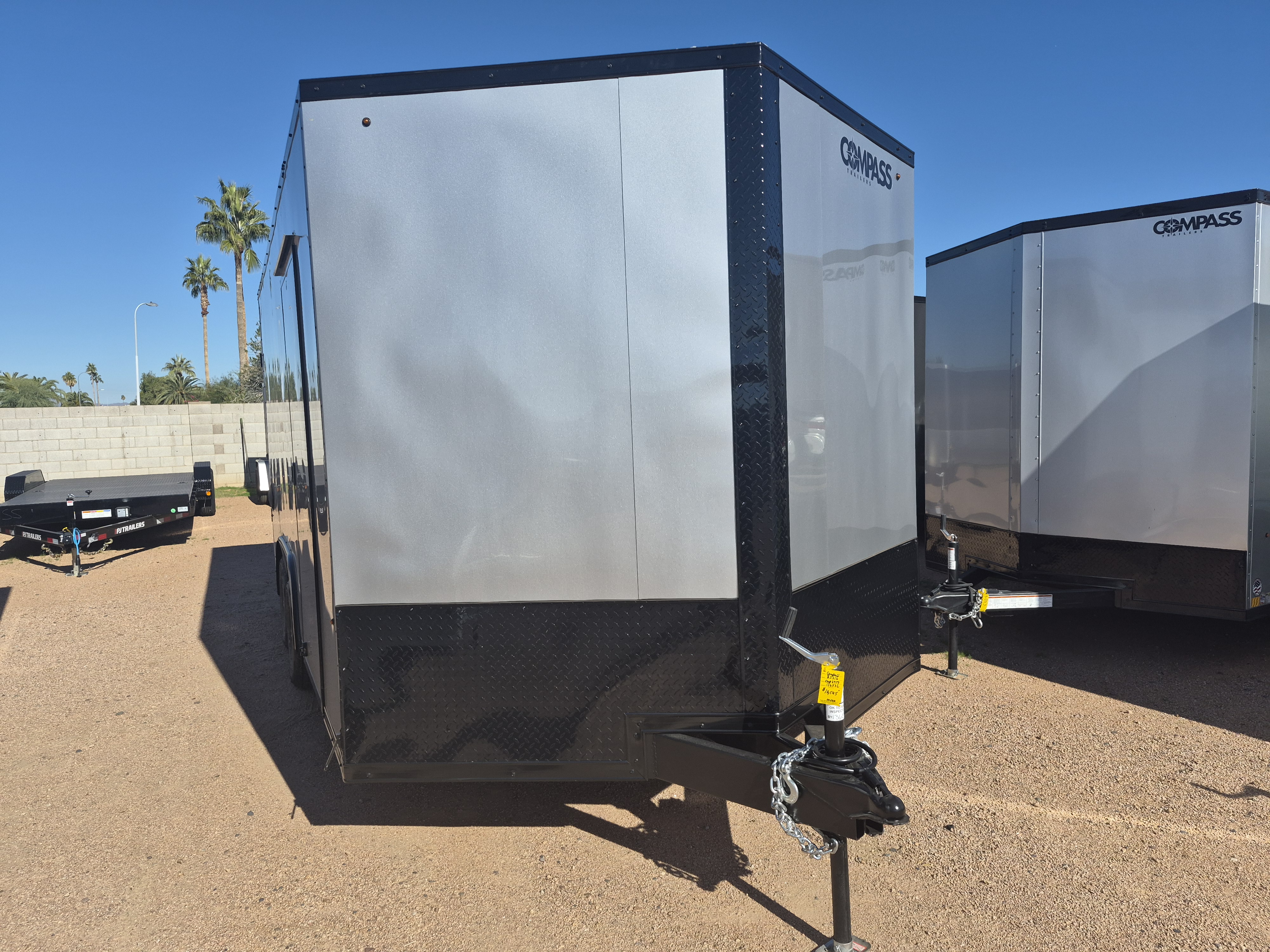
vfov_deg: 58.9
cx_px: 635
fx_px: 844
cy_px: 476
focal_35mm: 23
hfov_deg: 73.9
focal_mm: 5.4
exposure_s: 1/6848
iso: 80
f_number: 1.8
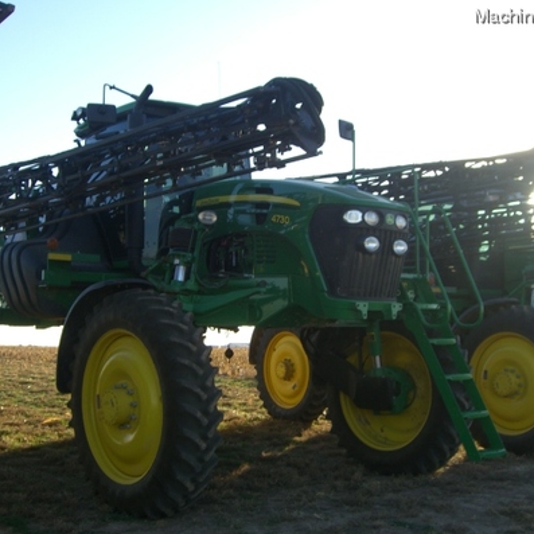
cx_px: 269
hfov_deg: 36.8
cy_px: 272
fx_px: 803
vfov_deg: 36.8
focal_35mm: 46
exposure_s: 1/200
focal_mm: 7.9
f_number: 4
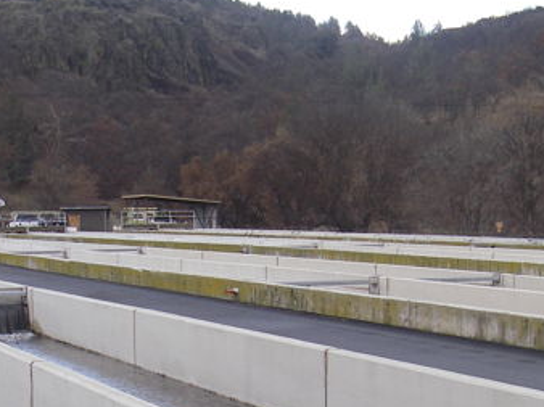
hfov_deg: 21.8
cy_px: 407
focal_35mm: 90
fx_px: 1413
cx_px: 266
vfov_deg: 16.1
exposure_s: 1/100
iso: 64
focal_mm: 6.3
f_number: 3.3
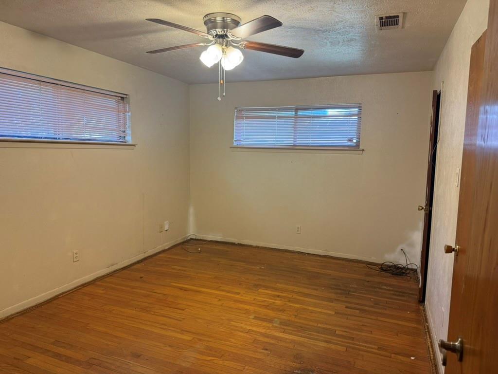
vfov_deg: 56.8
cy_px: 187
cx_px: 249
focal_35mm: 24
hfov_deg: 71.6
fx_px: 345
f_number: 1.78
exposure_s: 1/60
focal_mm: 6.76
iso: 200
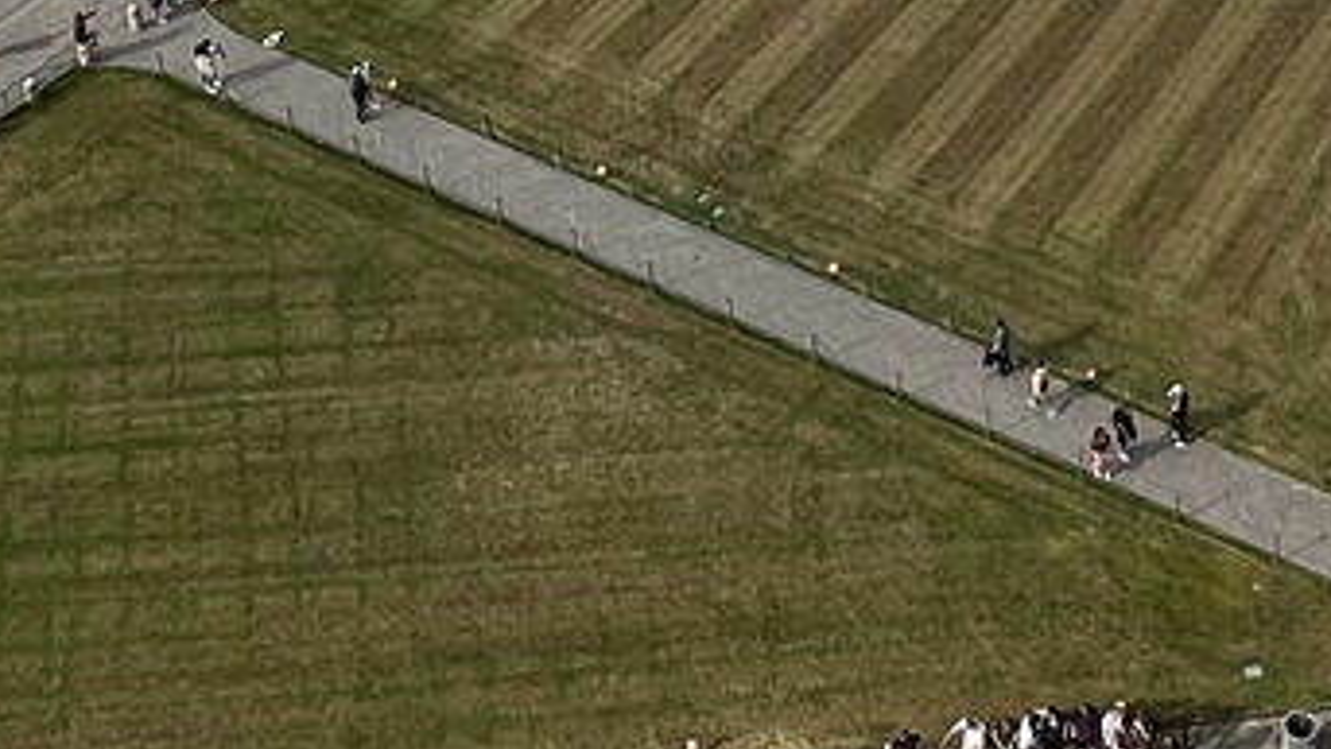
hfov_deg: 31.2
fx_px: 2330
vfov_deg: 15.9
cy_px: -543
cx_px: 1036
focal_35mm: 66
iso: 32
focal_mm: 1.57
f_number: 1.8
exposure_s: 1/1277
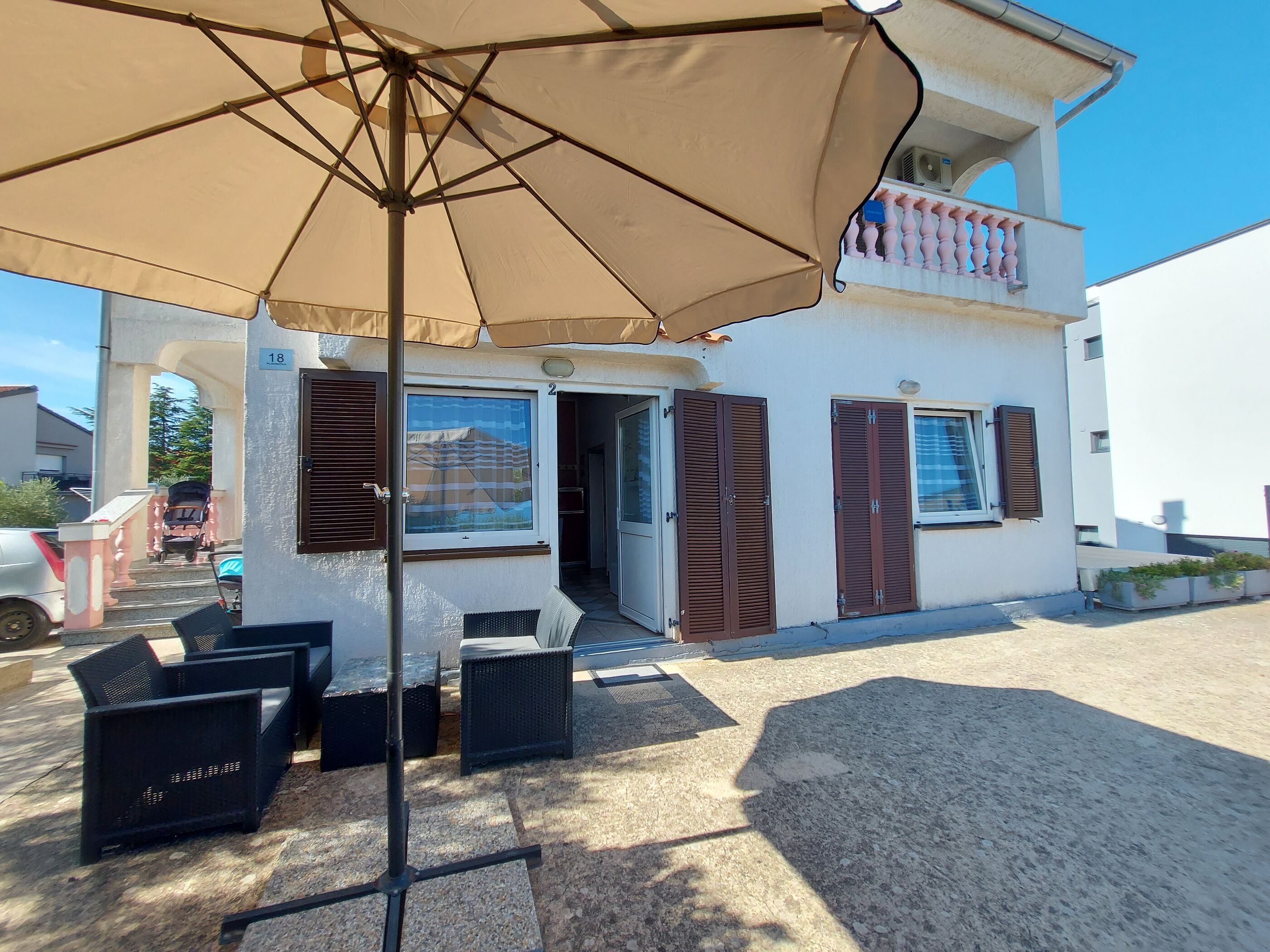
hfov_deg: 106.2
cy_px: 476
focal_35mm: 13
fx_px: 477
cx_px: 635
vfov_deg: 89.9
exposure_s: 1/602
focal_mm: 1.74
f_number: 2.2
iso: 50
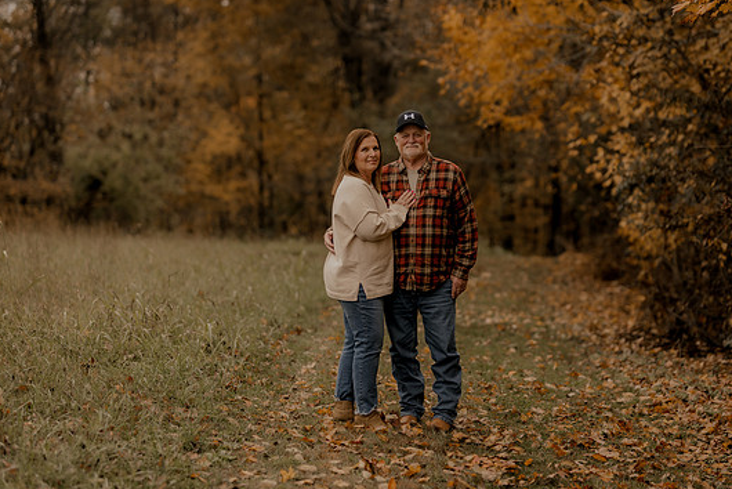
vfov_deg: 14.1
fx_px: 1973
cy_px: 249
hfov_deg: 21.0
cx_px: 370
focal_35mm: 97
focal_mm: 85
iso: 250
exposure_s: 1/2500
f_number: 1.8
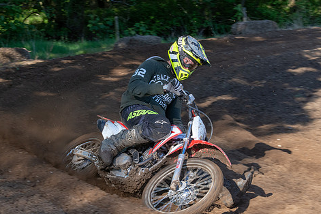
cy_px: 126
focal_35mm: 117
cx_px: 152
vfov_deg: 11.7
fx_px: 1043
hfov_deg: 17.5
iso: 320
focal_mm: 45
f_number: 6.3
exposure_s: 1/320
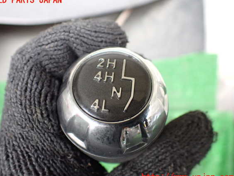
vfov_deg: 44.1
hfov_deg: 56.8
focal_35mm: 32
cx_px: 111
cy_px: 89
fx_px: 216
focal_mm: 5.4
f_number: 2.3
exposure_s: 1/100
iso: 800
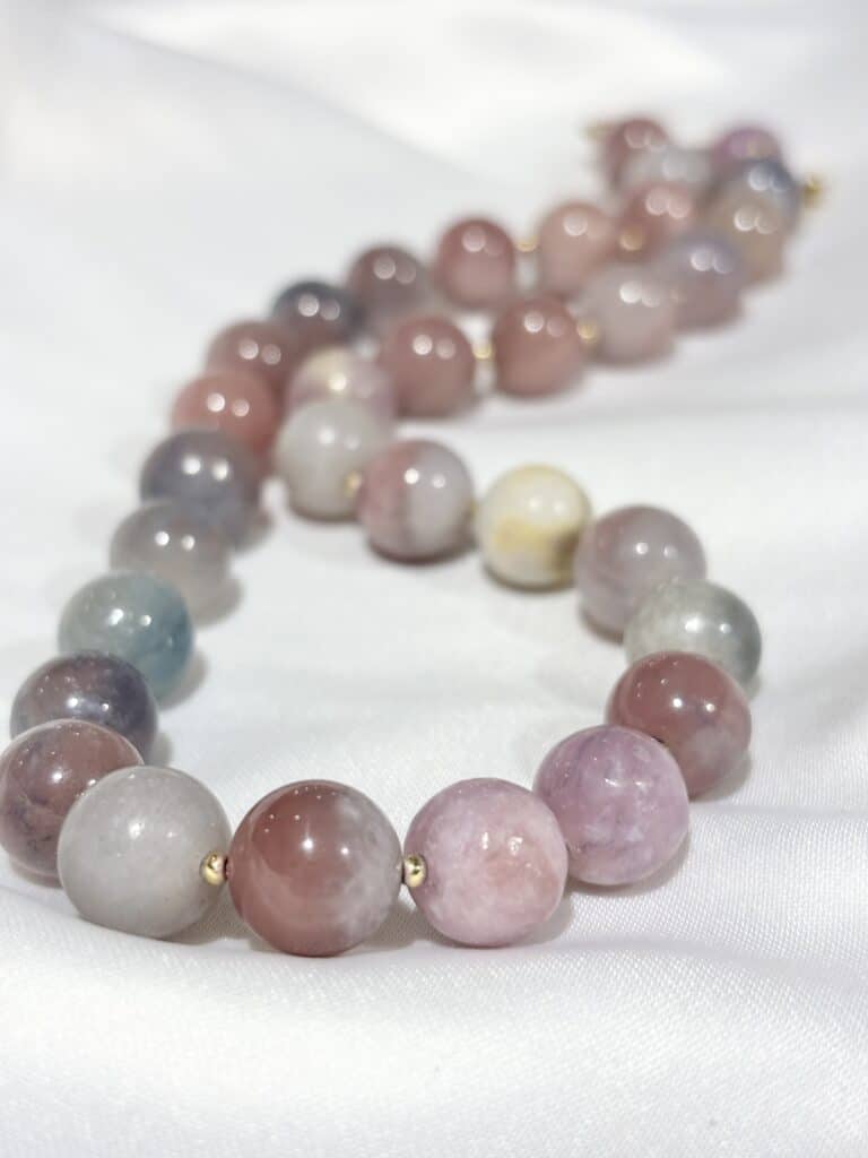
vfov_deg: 36.8
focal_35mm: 52
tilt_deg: -23.5
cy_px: 579
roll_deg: +4.8
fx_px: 1739
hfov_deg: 28.0
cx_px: 434
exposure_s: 1/236
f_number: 1.6
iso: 32
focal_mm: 5.96
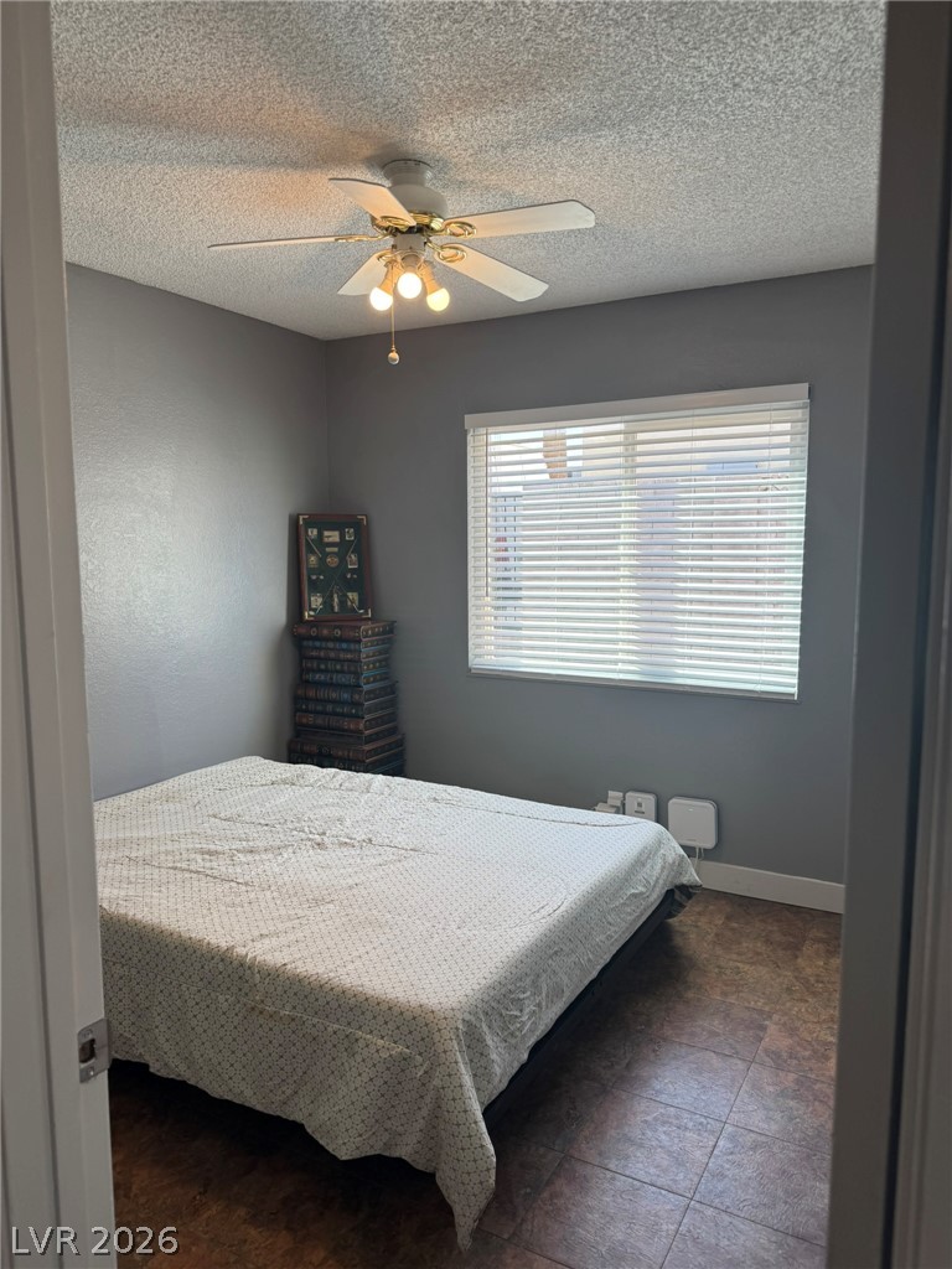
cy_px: 634
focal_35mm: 24
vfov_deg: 71.6
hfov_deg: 56.8
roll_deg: +0.4
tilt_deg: -6.6
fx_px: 880
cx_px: 476
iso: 80
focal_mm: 6.76
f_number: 1.78
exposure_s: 1/205
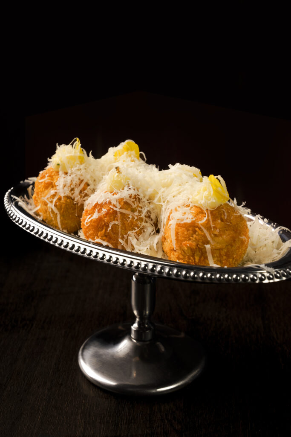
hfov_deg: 19.5
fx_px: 848
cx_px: 146
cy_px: 218
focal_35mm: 70
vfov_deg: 28.8
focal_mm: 70
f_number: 14
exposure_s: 1/200
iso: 200
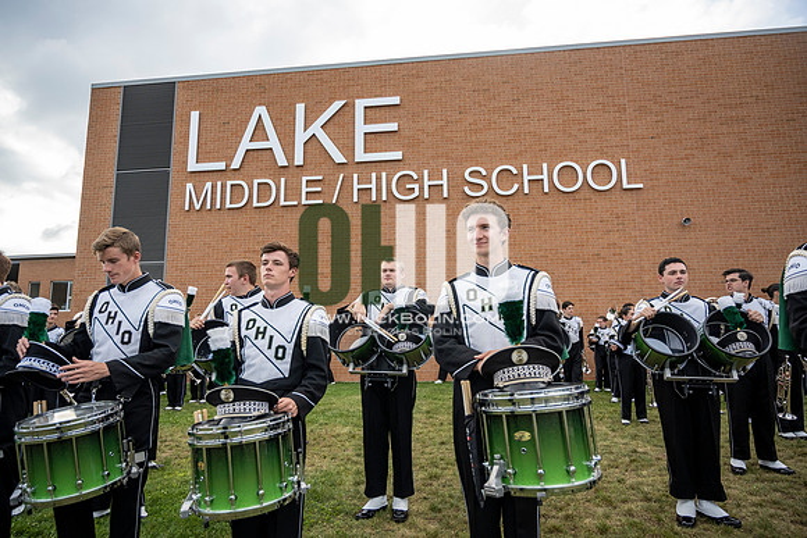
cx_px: 404
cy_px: 269
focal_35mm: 24
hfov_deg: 73.7
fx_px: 538
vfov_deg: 53.2
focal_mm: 24
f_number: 4
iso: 400
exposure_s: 1/800
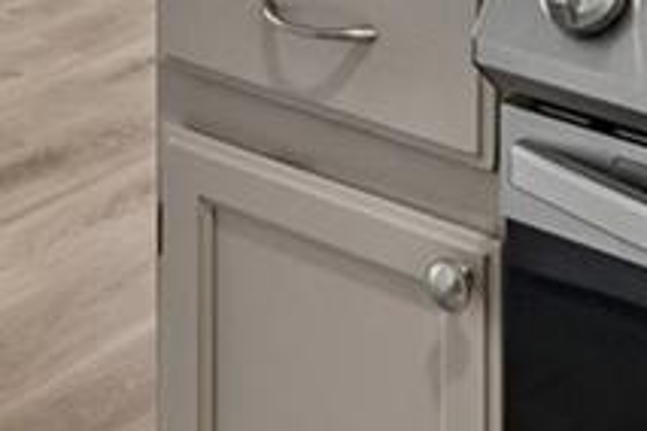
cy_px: -689
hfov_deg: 19.5
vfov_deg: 10.6
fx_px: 1887
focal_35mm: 105
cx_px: 340
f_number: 10
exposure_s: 1/15
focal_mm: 14
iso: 180
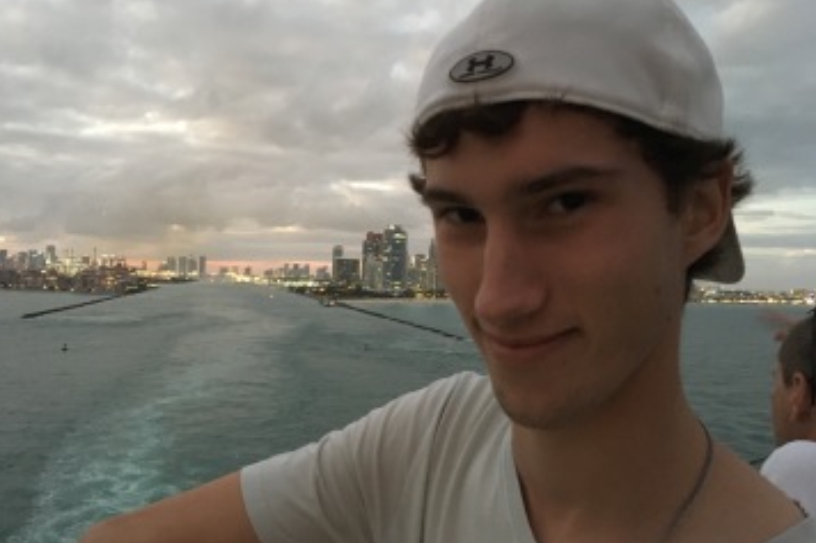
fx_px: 702
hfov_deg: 60.3
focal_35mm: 31
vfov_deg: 42.3
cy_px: 254
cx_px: 399
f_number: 2.2
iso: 640
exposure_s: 1/15
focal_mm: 4.15
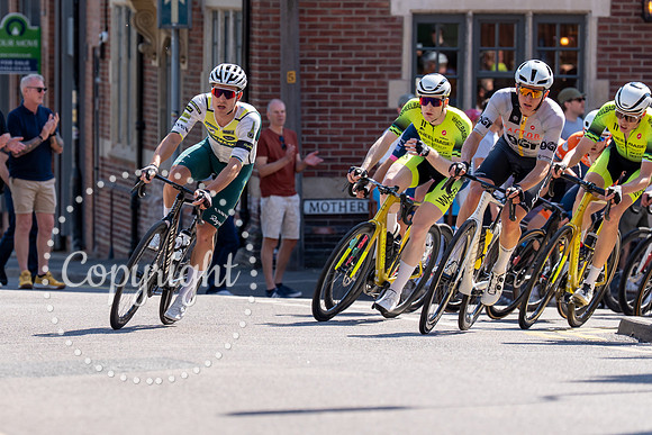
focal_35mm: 206
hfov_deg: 10.0
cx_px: 208
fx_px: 3726
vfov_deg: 6.7
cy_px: 174
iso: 200
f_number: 3.5
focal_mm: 150
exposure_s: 1/1000
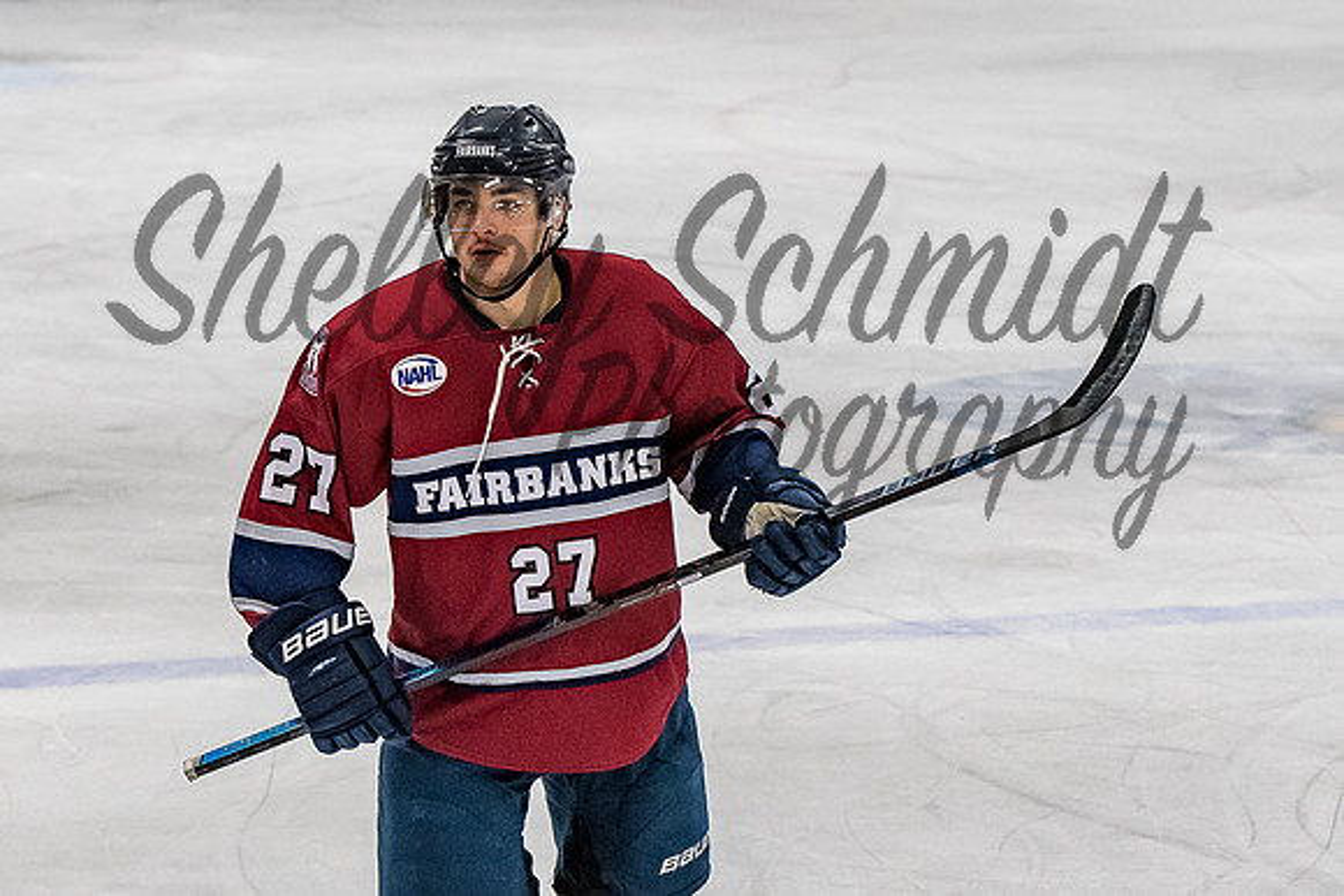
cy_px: 418
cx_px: 501
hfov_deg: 8.0
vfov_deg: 5.3
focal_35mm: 258
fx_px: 9620
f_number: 4
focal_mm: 90
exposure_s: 1/800
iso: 1600
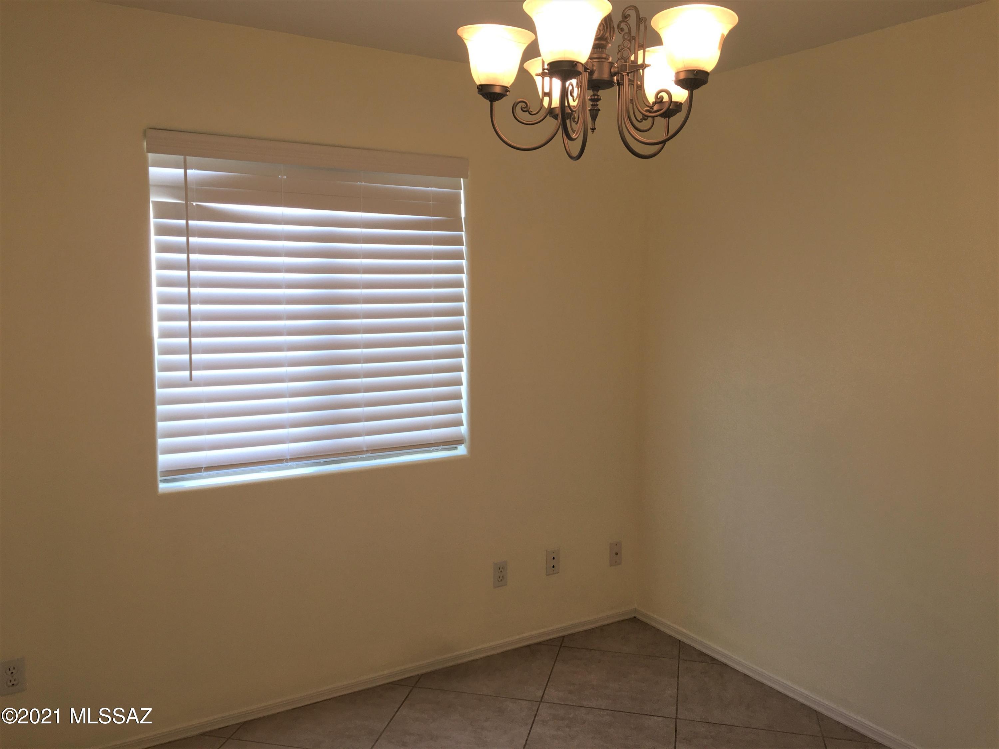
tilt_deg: -5.8
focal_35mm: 29
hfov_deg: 61.7
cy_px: 374
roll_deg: -1.3
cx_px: 500
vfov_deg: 48.2
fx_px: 837
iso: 25
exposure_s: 1/40
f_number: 2.2
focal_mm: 4.15
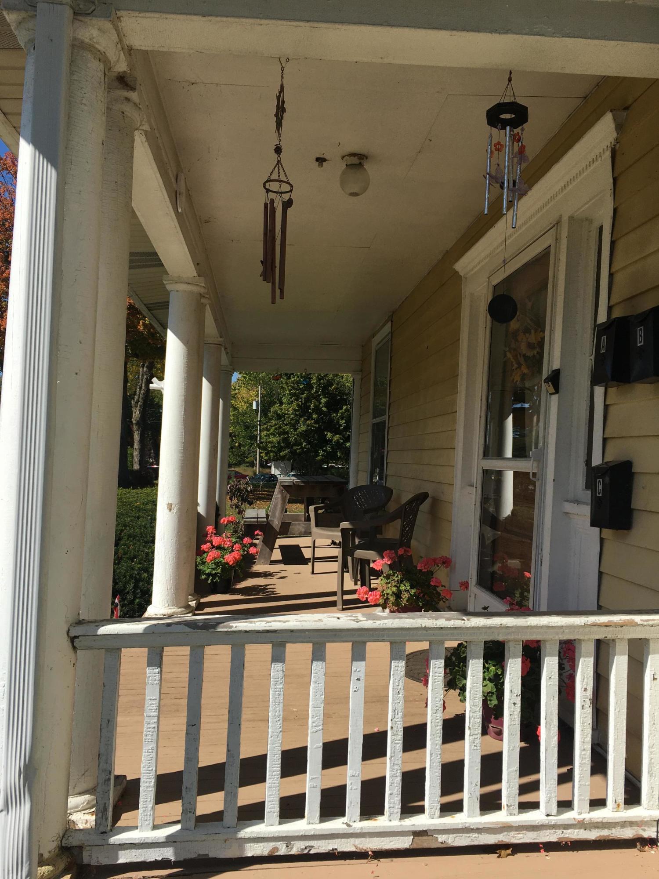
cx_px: 330
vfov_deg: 61.7
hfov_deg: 48.2
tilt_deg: +2.4
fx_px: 736
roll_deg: -0.9
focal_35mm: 29
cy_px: 440
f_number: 2.2
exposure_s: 1/1832
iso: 25
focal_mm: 4.15
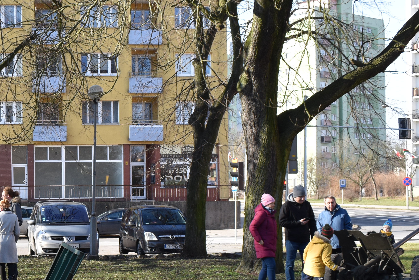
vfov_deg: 17.1
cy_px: 212
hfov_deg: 24.3
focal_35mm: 79
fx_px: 921
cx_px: -10
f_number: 8
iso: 320
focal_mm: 23
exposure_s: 1/250
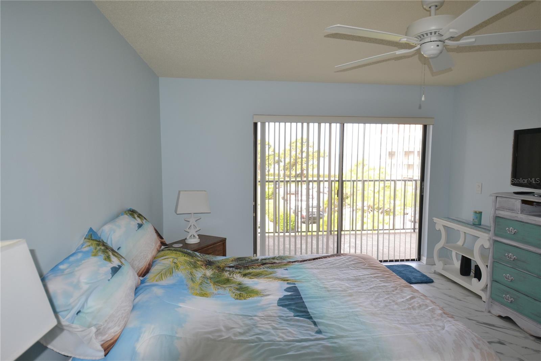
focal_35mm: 21
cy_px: 180
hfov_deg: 81.2
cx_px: 270
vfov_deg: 59.5
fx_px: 315
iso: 320
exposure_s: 1/125
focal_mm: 14
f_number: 4
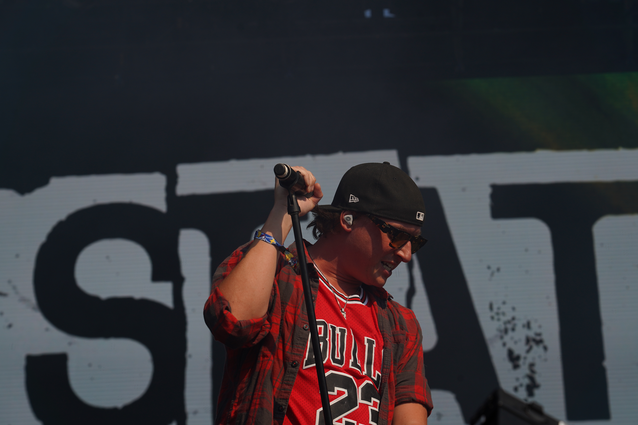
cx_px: 319
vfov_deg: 13.0
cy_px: 212
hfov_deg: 19.5
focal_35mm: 105
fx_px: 1861
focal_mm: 105
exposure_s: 1/640
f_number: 8
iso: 100
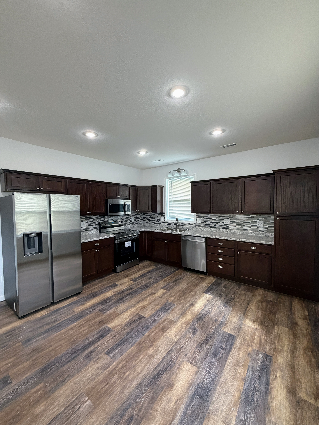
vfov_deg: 102.1
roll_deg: +1.2
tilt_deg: -1.3
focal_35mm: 14
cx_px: 160
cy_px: 212
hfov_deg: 85.7
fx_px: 172
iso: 320
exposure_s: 1/120
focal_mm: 2.22
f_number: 2.2
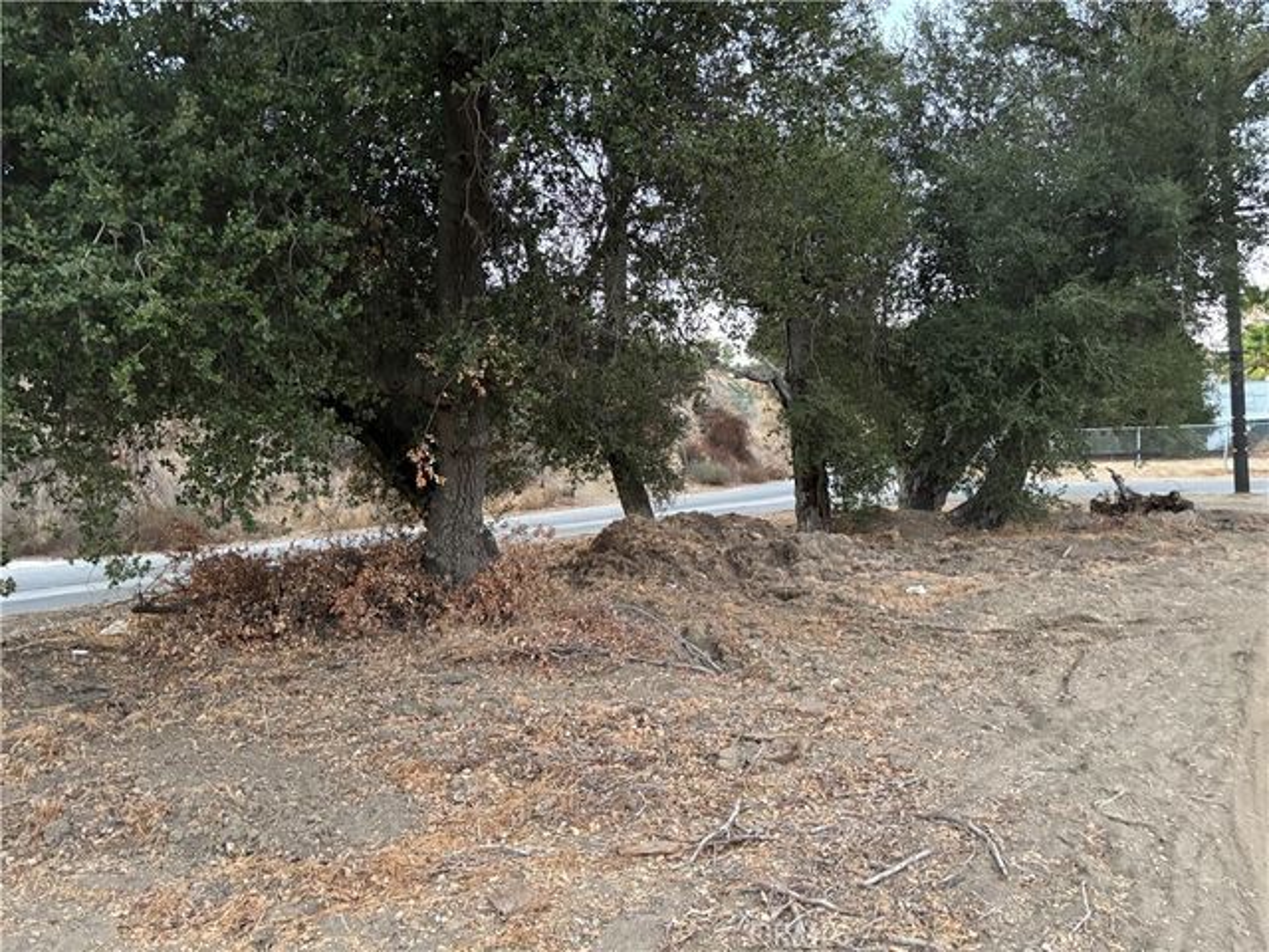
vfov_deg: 53.1
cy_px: 476
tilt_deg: +0.4
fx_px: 953
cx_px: 634
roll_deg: +1.2
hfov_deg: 67.3
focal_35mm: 26
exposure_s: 1/40
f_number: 1.6
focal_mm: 5.96
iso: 640
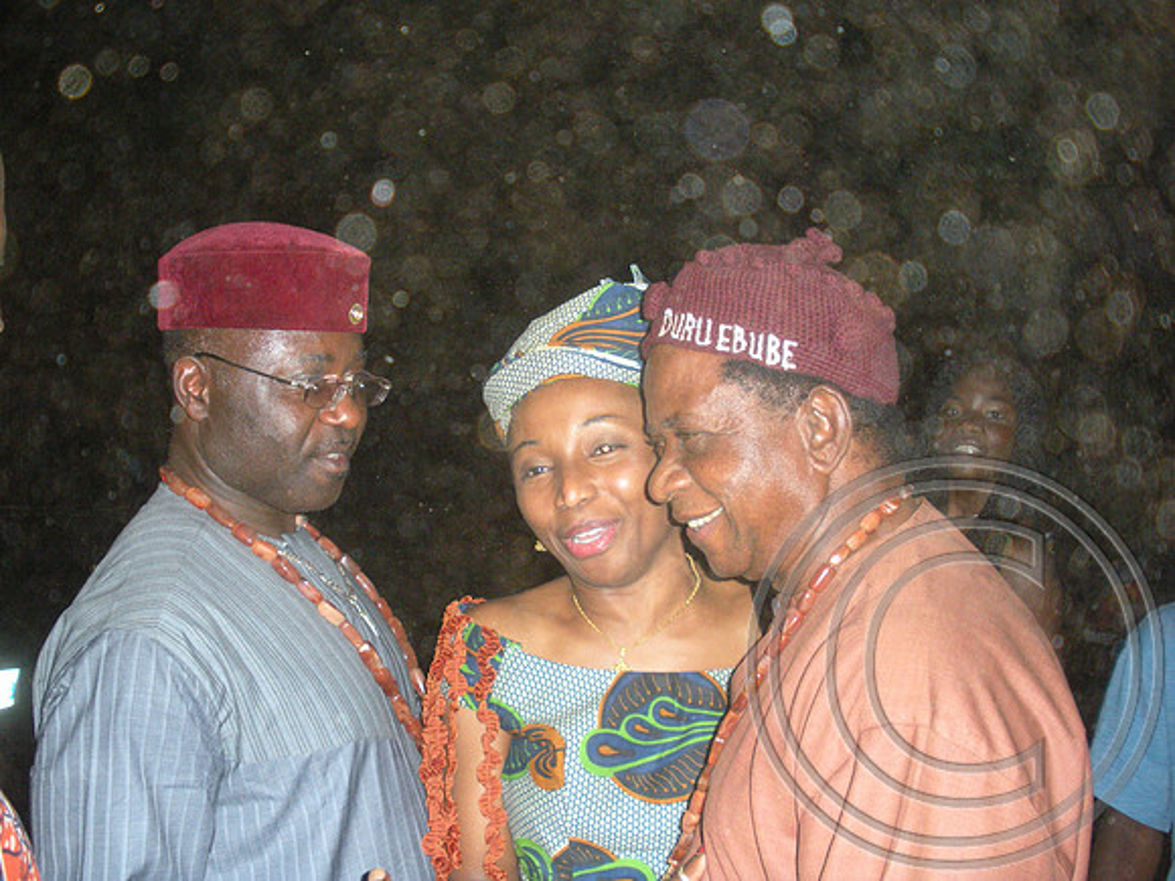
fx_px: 1222
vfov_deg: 39.7
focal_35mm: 36
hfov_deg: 51.4
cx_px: 588
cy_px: 440
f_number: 3.5
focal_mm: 6.3
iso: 319
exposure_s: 1/60
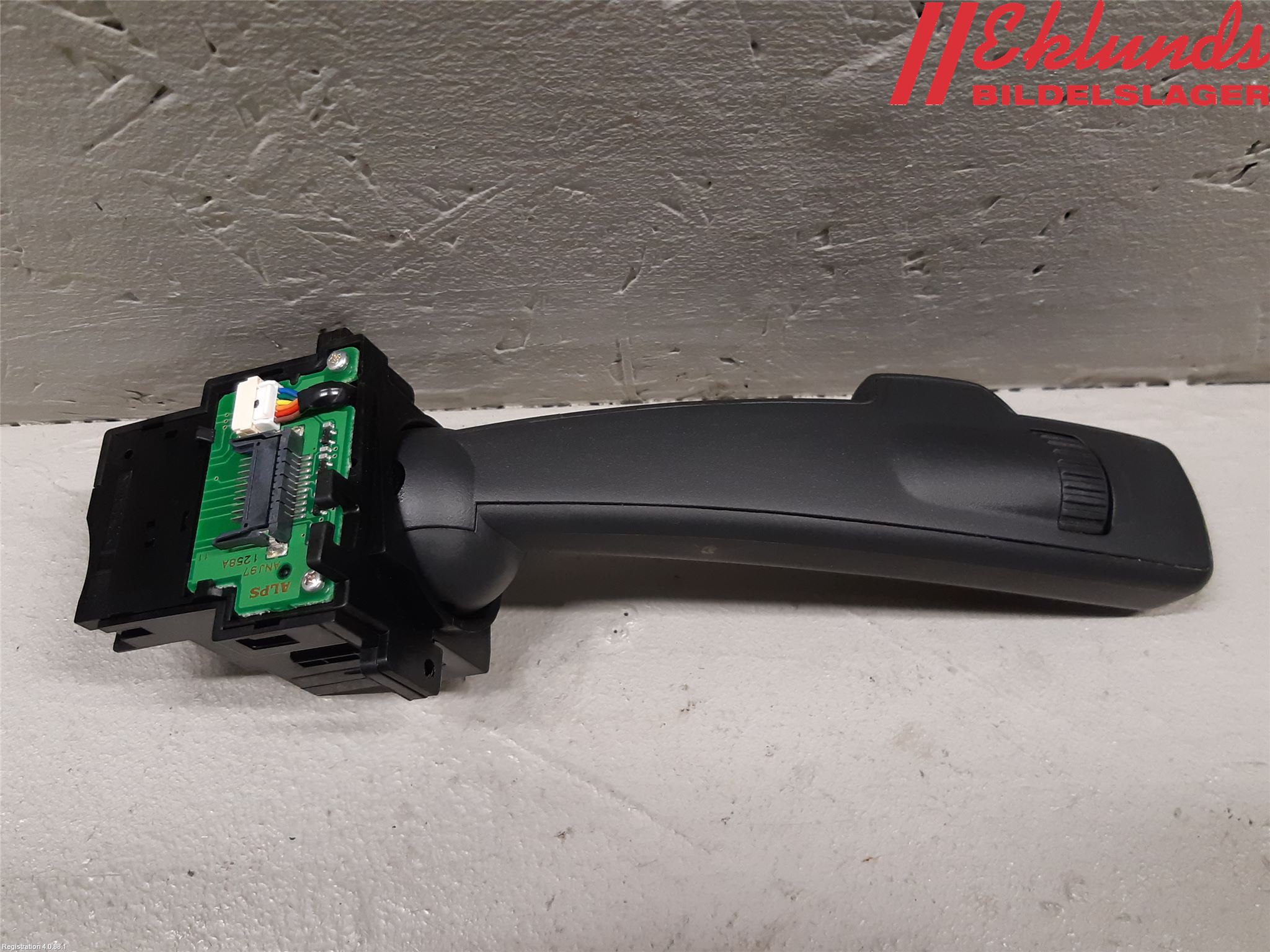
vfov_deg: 53.1
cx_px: 635
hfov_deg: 67.3
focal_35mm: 26
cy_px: 476
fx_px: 954
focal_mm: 3.93
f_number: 1.7
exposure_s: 1/50
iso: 160
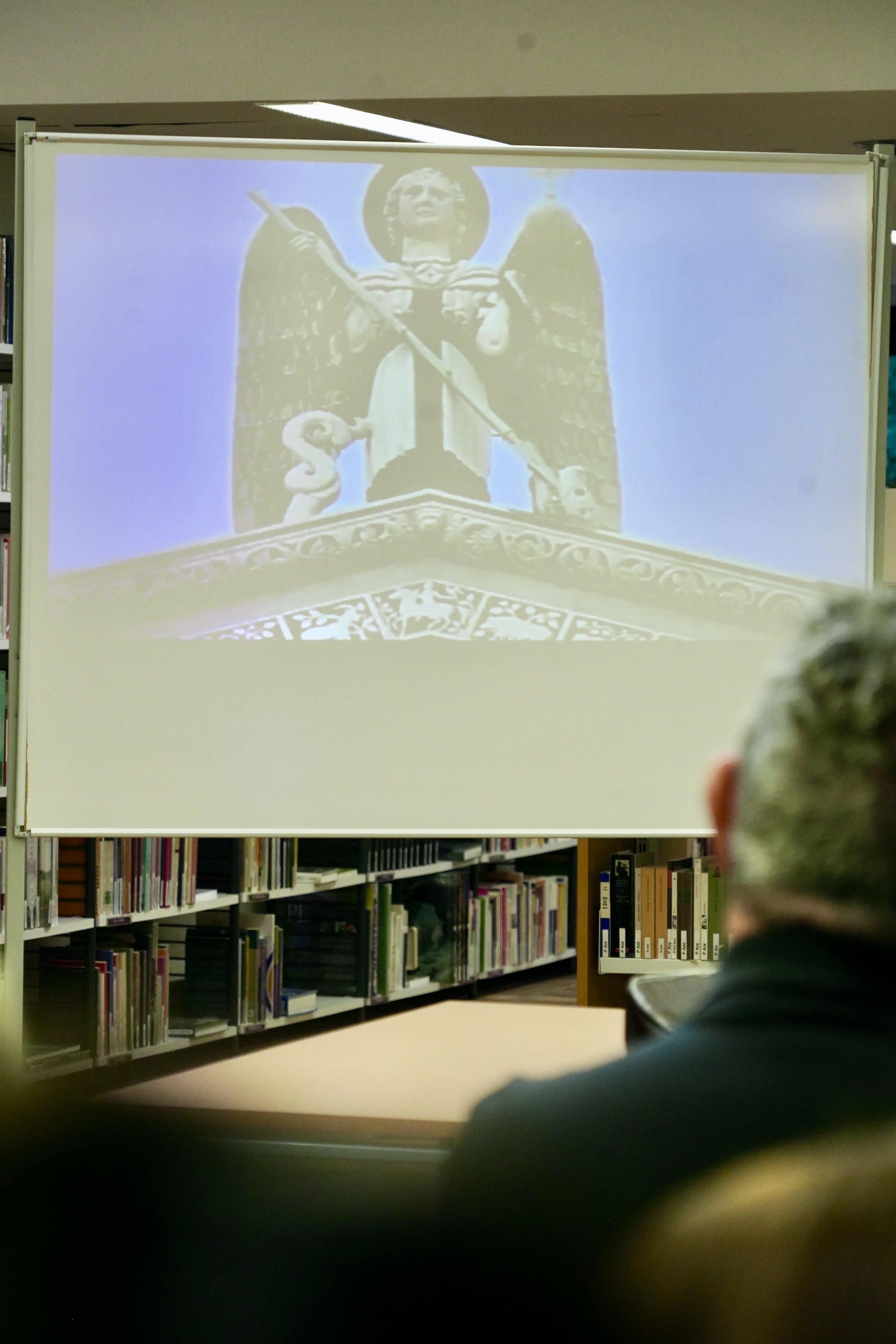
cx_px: 448
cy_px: 672
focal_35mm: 126
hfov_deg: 10.9
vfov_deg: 16.3
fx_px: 4704
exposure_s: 1/160
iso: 5000
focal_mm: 126
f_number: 6.3
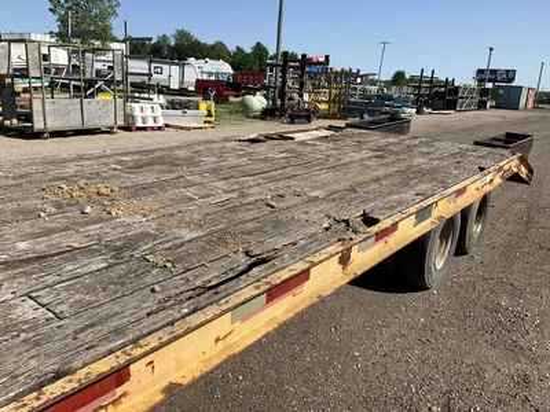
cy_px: 206
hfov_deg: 61.7
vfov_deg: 48.2
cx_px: 275
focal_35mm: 29
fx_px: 461
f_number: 1.8
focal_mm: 3
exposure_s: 1/2058
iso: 25
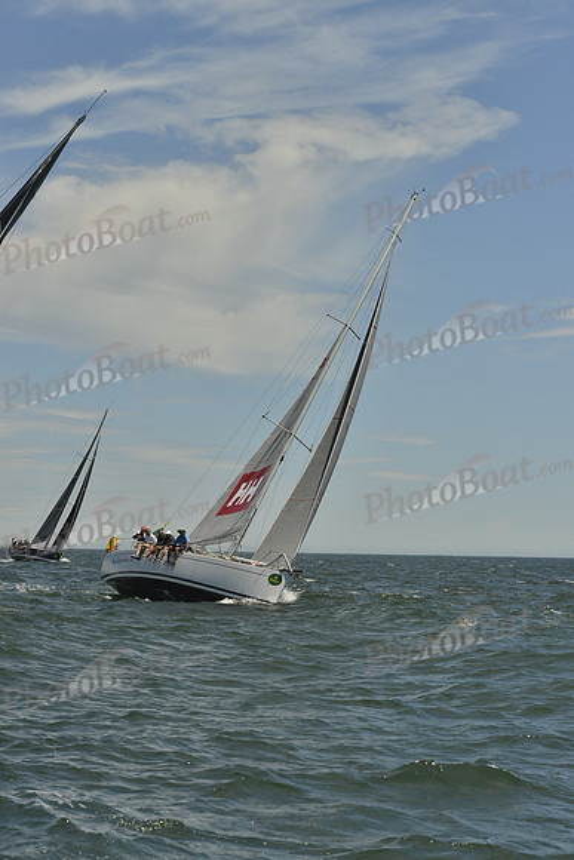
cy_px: 430
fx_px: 1912
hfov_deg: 17.1
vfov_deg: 25.4
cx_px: 287
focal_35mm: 80
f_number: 9
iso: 280
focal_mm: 80
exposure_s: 1/1600
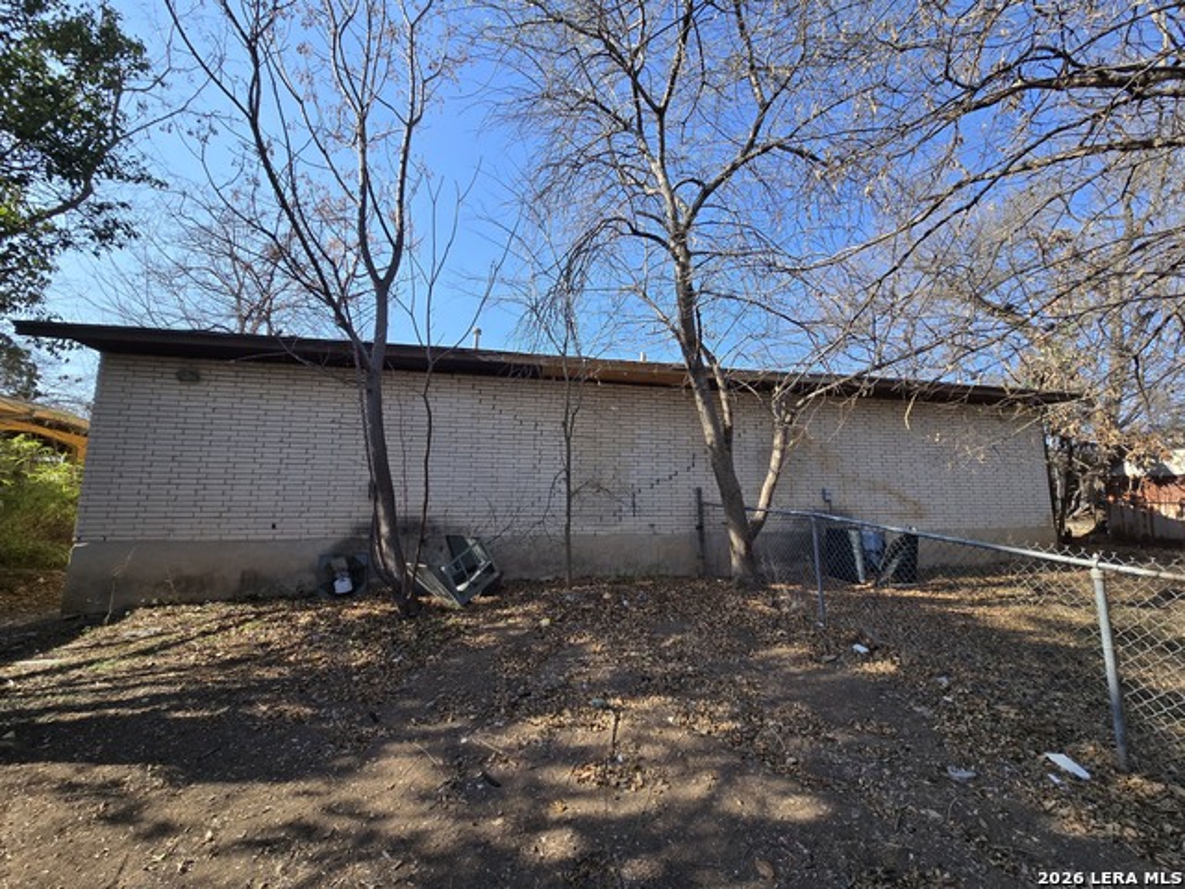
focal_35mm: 13
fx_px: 445
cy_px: 444
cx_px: 592
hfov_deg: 106.2
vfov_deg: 89.9
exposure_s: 1/2000
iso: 100
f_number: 2.2
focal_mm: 2.2
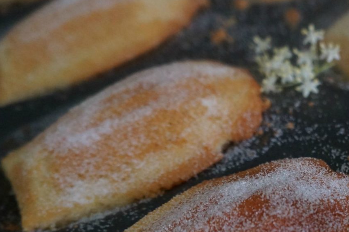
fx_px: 697
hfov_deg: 26.2
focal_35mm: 72
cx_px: 370
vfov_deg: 18.3
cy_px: 244
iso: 1600
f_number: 4
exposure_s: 1/60
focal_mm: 20
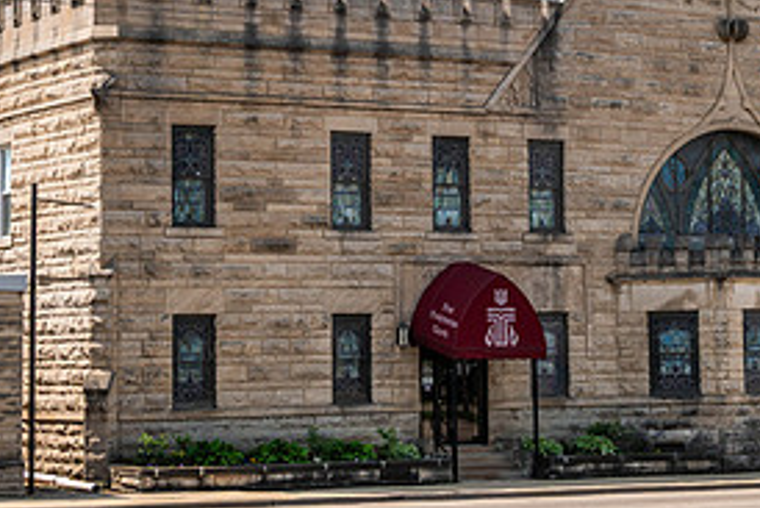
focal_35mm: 108
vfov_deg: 12.6
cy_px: 82
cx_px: 494
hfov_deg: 18.9
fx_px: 2281
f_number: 10
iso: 100
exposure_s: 1/250
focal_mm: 50
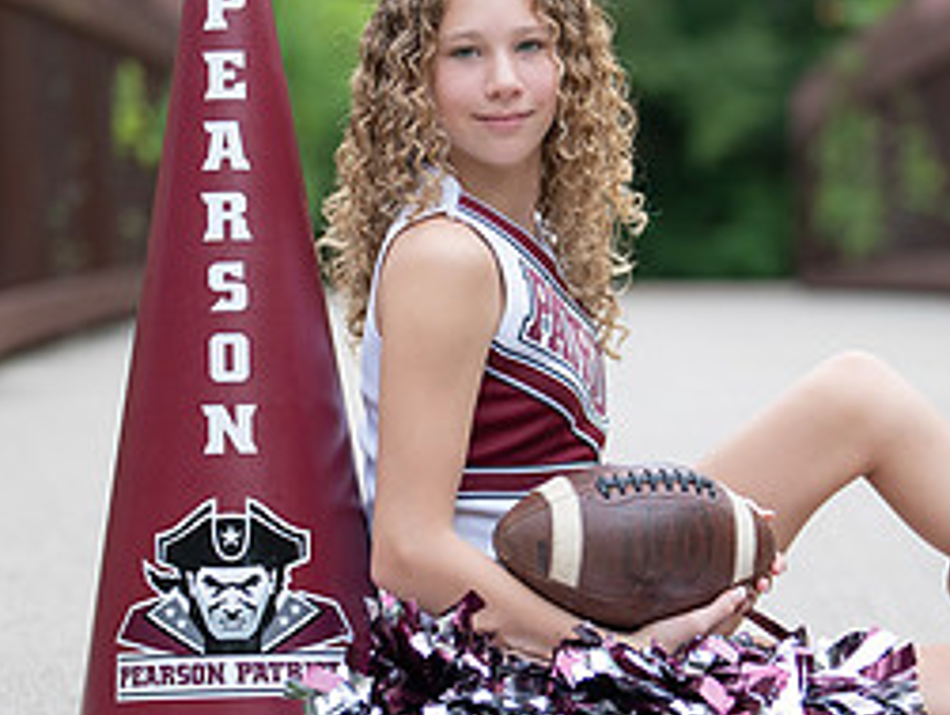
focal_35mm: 154
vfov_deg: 9.7
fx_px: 4232
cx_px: 602
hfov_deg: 12.8
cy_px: 404
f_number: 1.2
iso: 100
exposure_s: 1/320
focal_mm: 50
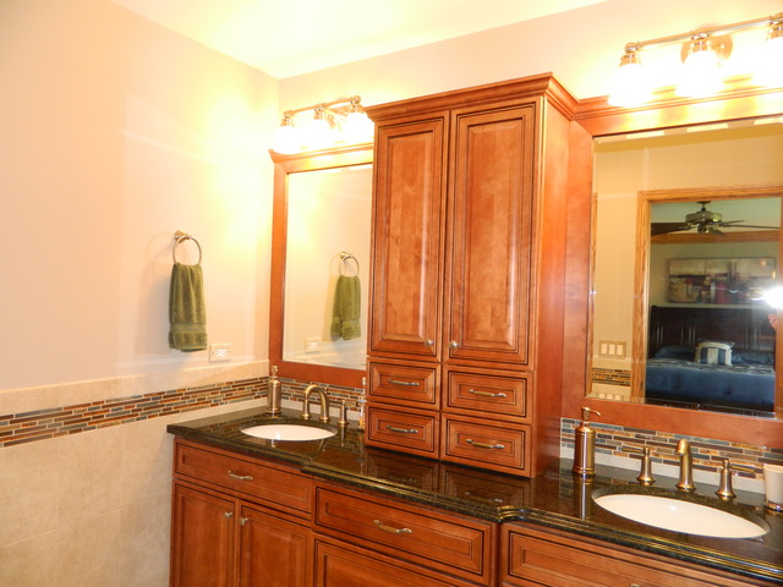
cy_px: 294
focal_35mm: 25
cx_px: 392
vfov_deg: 54.9
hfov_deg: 69.4
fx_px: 565
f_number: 3.1
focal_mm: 4.5
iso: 200
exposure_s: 1/30
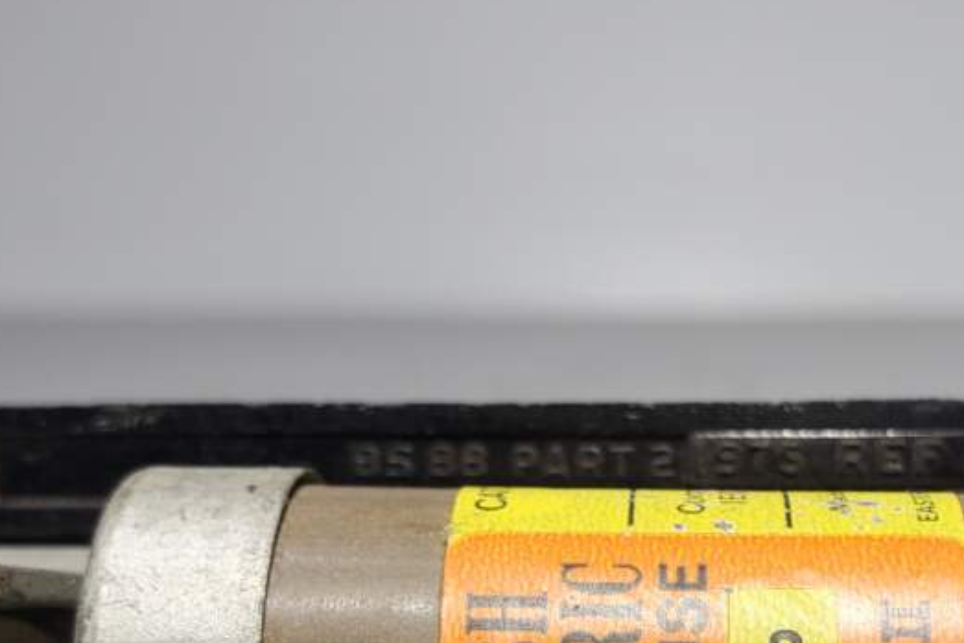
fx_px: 1661
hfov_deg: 32.1
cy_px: 730
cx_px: 651
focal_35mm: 62
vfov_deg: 20.7
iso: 50
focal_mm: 4.3
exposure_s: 1/155
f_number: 2.4
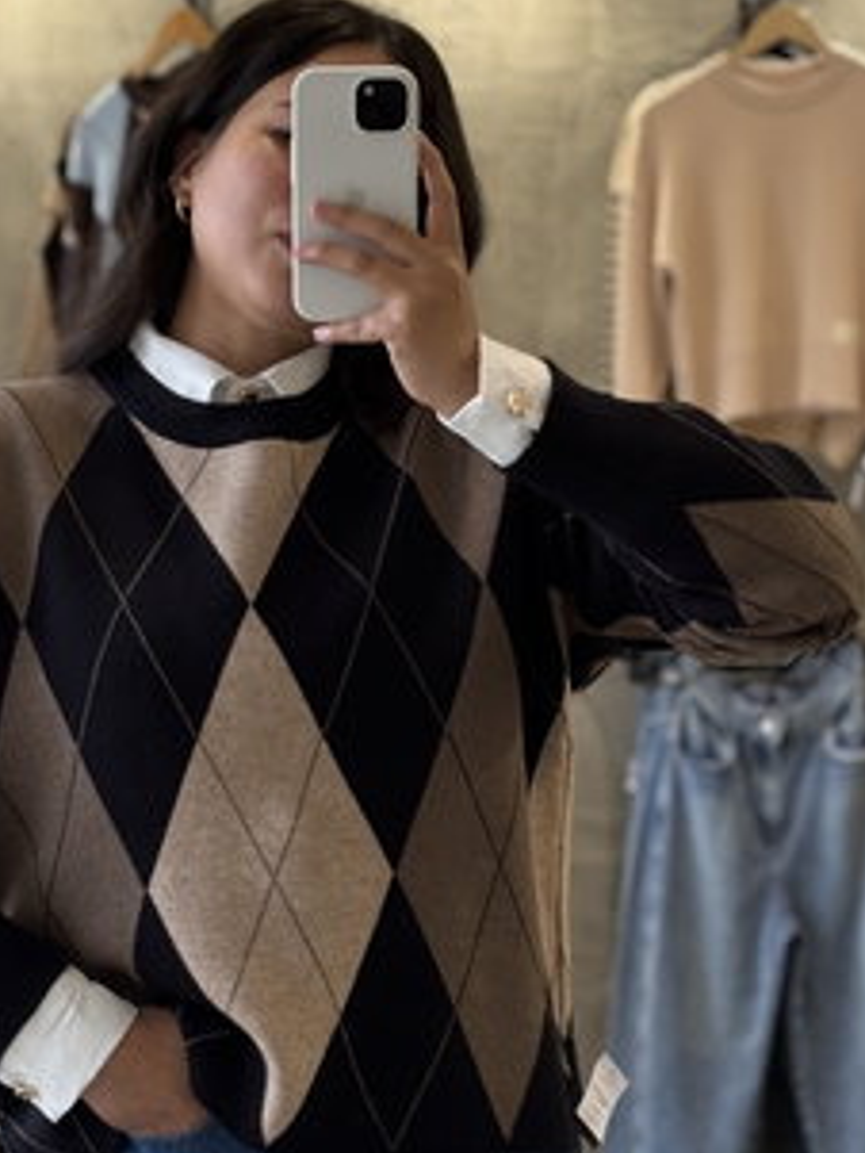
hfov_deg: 16.0
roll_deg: -0.6
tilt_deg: -15.4
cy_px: 523
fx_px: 3063
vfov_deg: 21.3
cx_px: 299
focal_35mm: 92
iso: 80
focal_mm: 5.96
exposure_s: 1/50
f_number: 1.6
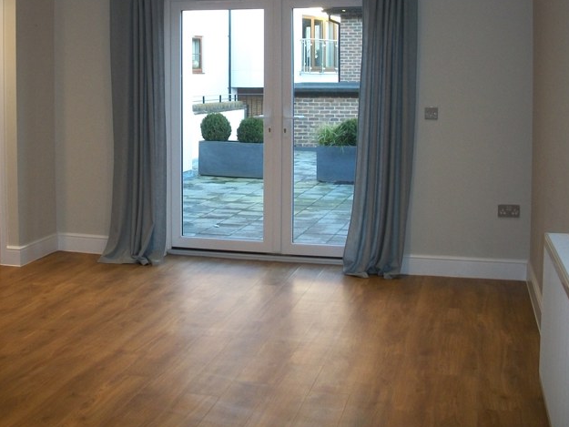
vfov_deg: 28.4
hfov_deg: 37.2
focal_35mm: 51
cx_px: 209
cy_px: 138
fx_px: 838
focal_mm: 6.3
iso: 160
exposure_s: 1/30
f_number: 3.1
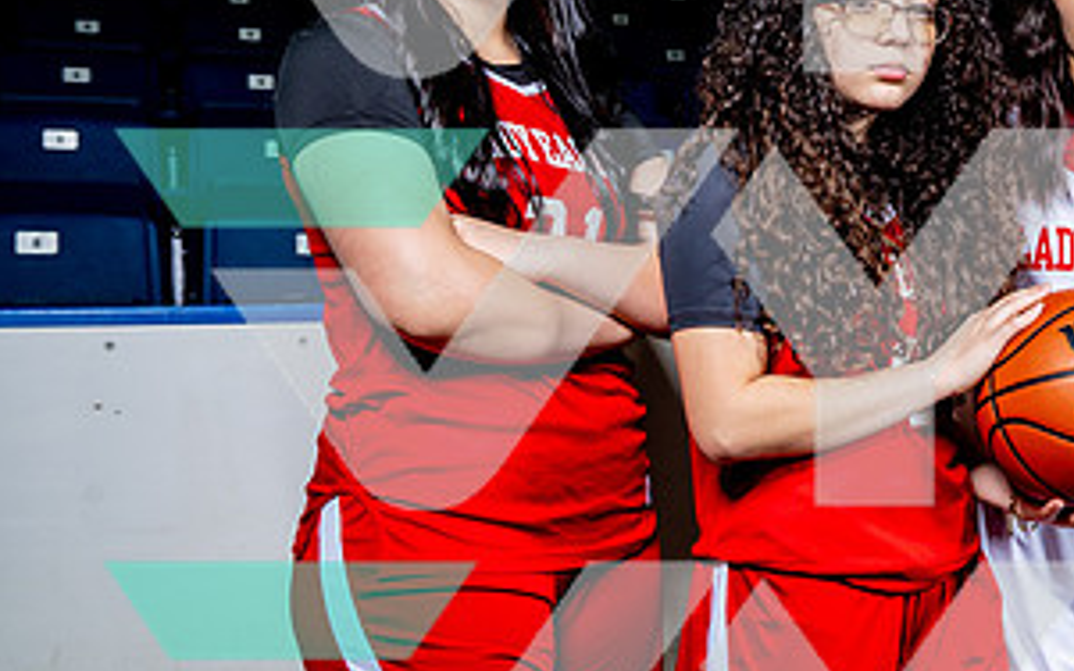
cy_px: 319
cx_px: 1024
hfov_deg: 32.3
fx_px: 1727
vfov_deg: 22.0
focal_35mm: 59
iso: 160
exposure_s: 1/250
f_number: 8
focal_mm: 30
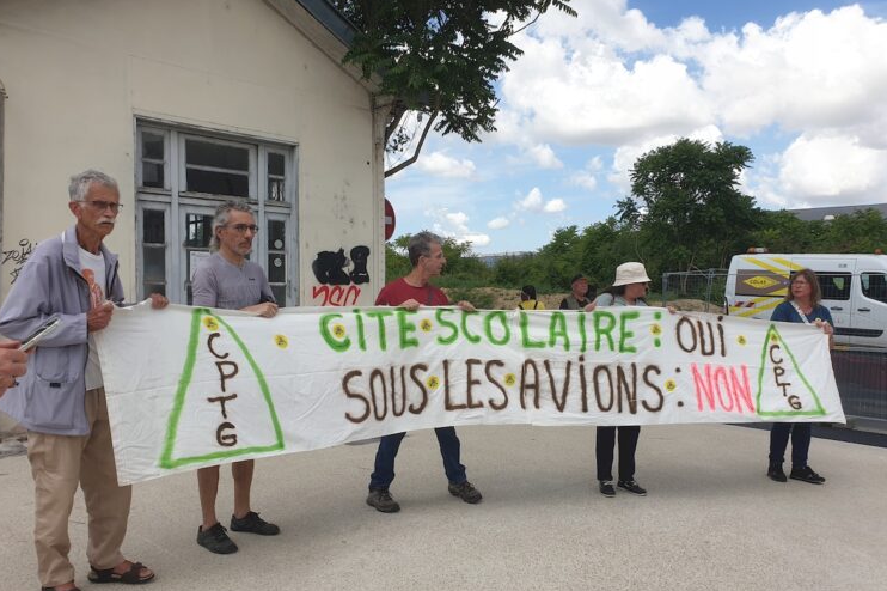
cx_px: 448
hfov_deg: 65.5
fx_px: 690
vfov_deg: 46.3
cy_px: 316
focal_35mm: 28
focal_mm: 4.3
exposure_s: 1/1204
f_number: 2.4
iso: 50
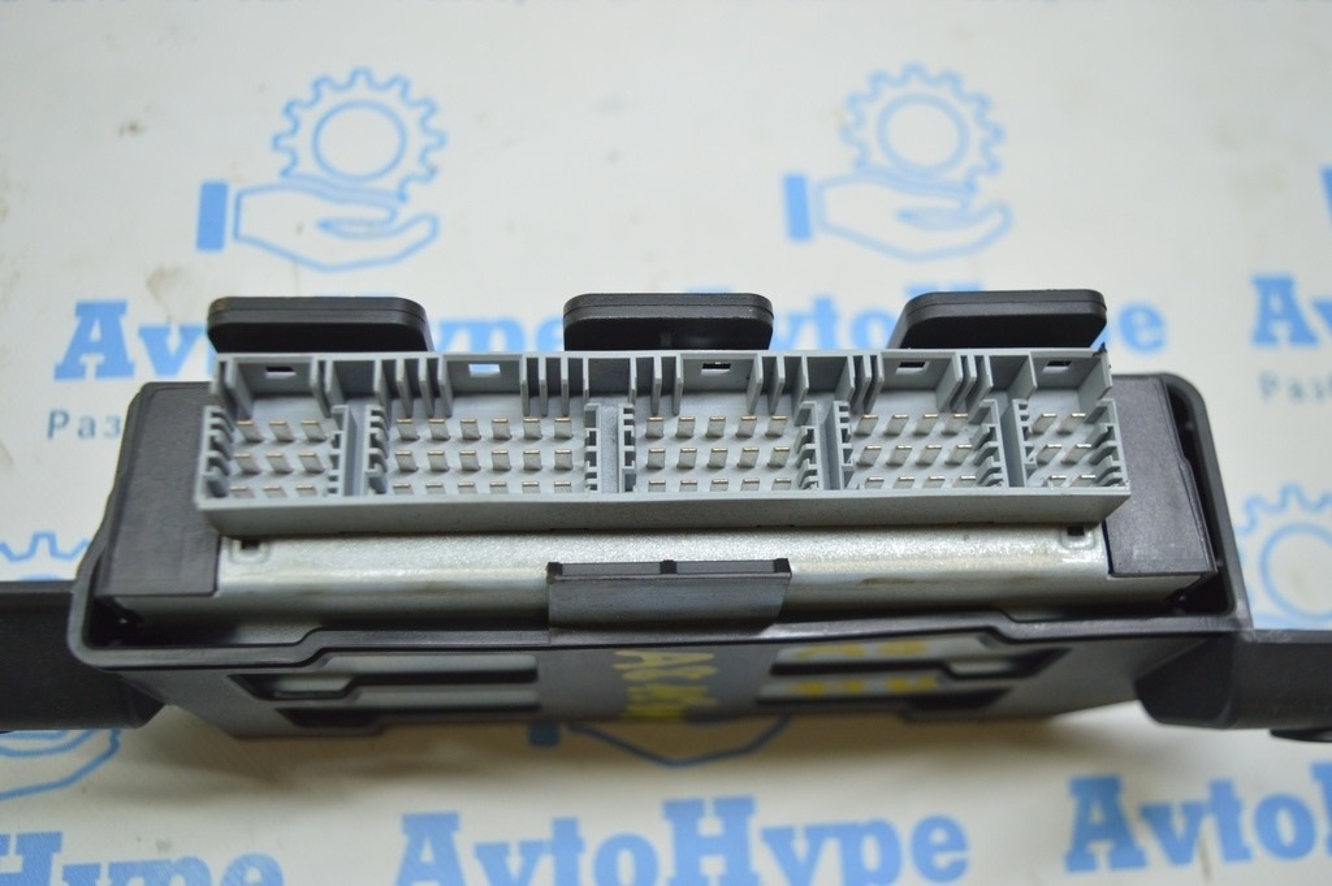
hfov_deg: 53.2
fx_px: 1331
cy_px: 443
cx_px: 666
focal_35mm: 36
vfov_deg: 36.8
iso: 400
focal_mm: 24
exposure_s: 1/60
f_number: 4
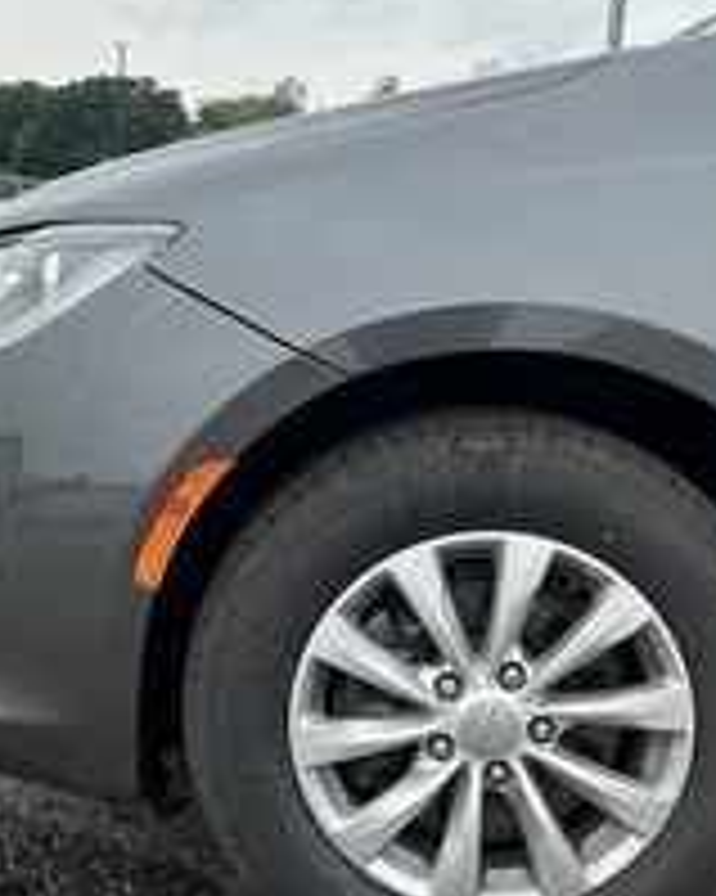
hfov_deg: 27.4
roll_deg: -3.3
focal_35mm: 55
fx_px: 1458
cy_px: 500
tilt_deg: -7.9
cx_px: 239
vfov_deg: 34.1
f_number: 1.8
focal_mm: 3
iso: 25
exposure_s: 1/461
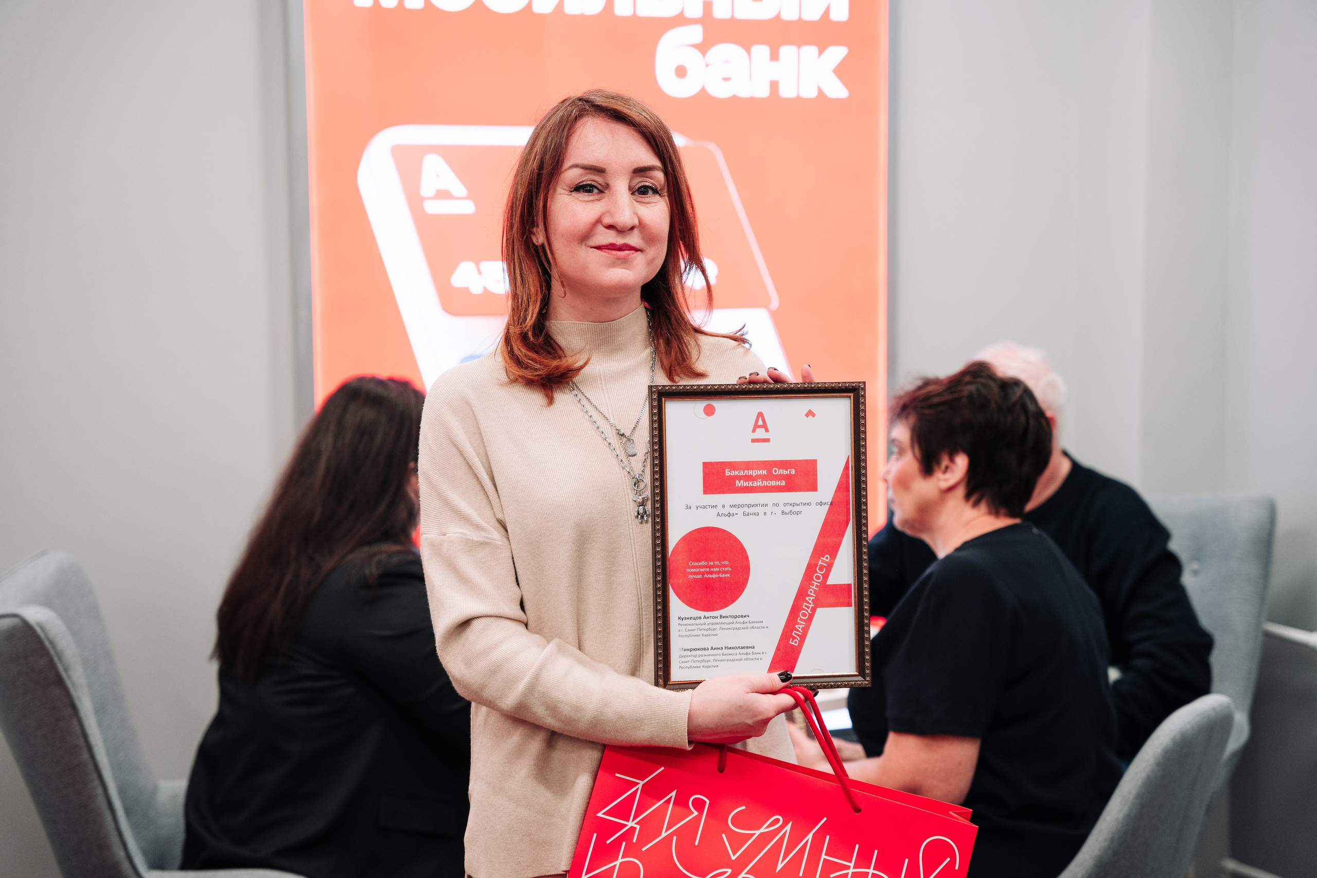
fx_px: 2561
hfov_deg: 28.8
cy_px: 439
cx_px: 658
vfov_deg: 19.5
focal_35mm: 70
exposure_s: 1/125
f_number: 3.5
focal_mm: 70
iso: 640
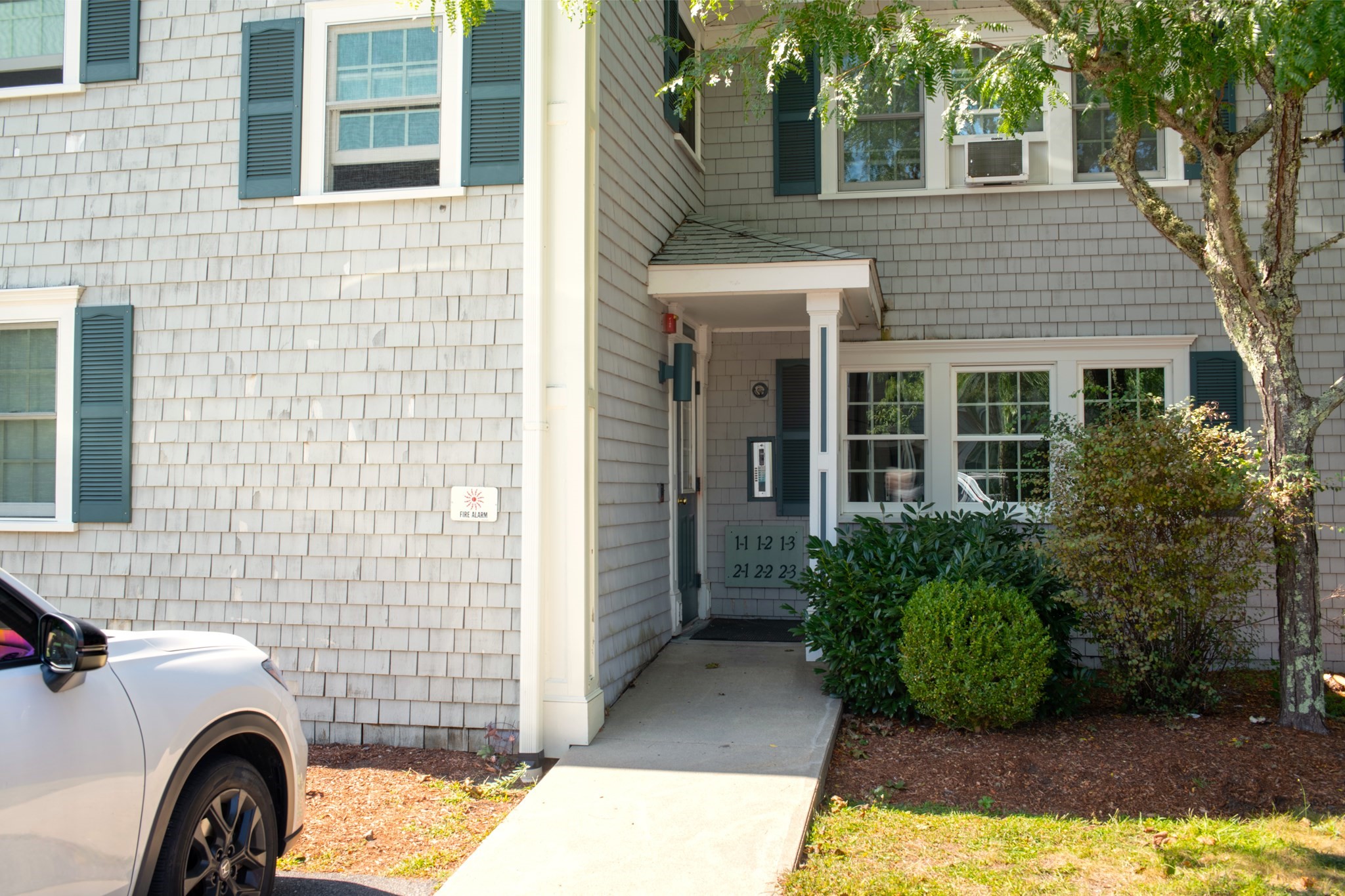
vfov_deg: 37.8
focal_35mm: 35
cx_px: 672
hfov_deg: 54.4
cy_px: 448
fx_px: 1307
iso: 64
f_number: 13
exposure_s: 1/30
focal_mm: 35
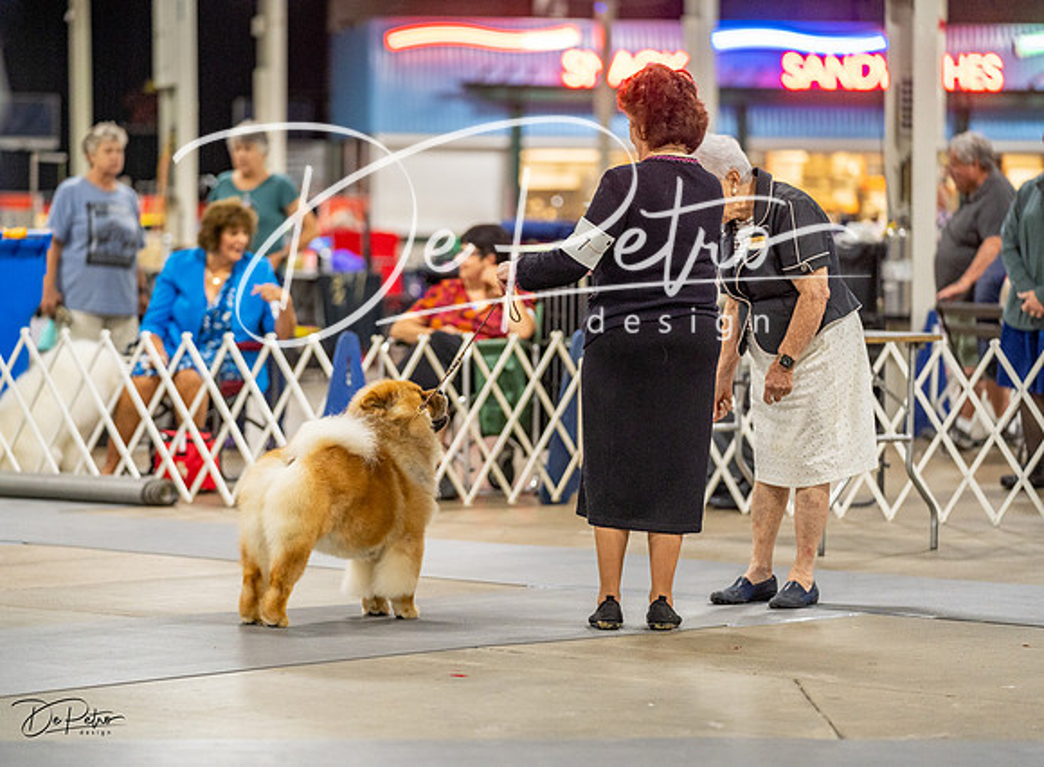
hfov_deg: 14.1
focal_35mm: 141
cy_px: 384
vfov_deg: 10.4
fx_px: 4216
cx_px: 469
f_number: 2.8
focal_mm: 132
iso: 2500
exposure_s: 1/160
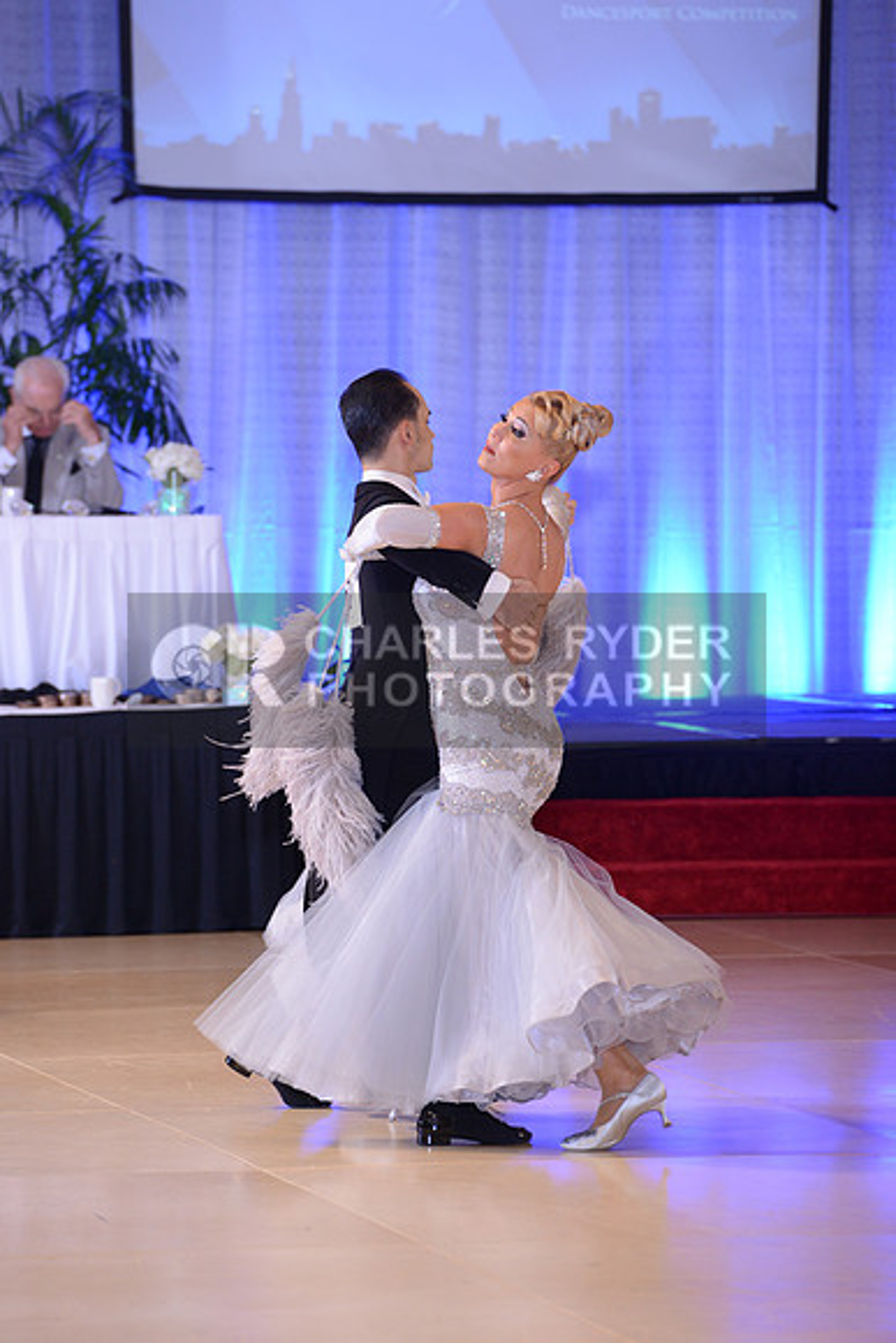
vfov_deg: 10.3
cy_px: 672
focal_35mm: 200
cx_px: 448
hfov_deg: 6.9
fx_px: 7462
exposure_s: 1/250
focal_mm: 200
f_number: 5.6
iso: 1250
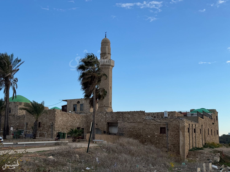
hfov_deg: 39.7
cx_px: 115
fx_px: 319
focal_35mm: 48
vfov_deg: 30.3
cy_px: 86
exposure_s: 1/2611
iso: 64
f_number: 1.78
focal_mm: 6.76
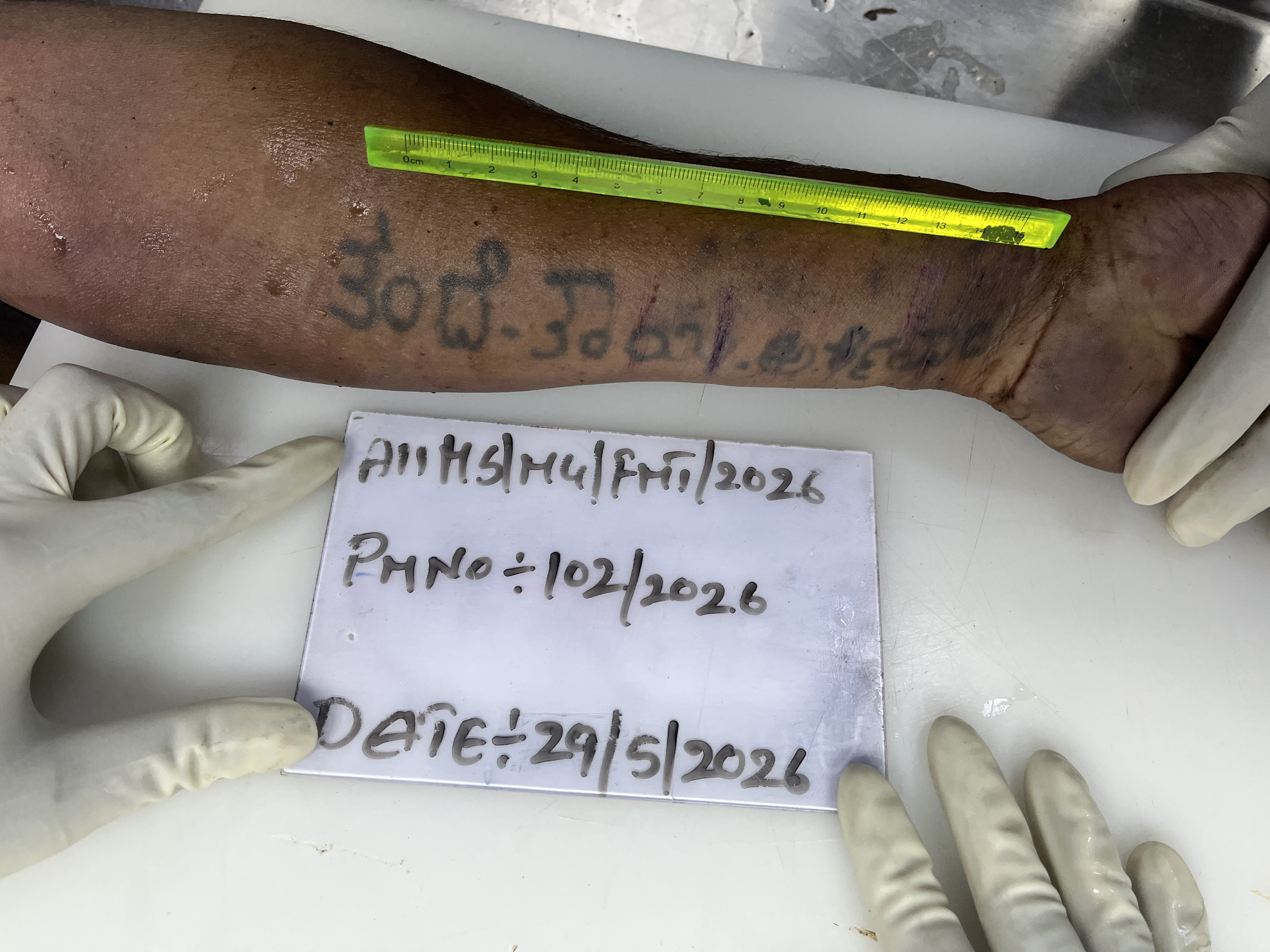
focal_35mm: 26
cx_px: 635
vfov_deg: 53.1
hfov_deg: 67.3
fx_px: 954
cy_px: 476
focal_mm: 5.1
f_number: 1.6
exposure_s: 1/100
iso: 64
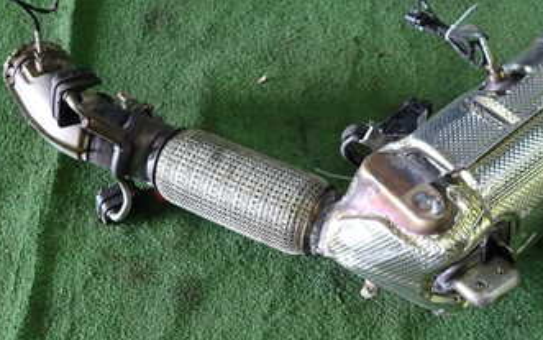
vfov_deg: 26.9
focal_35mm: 48
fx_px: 710
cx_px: 340
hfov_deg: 41.5
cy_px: 184
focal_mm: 4.5
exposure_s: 1/40
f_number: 2
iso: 200
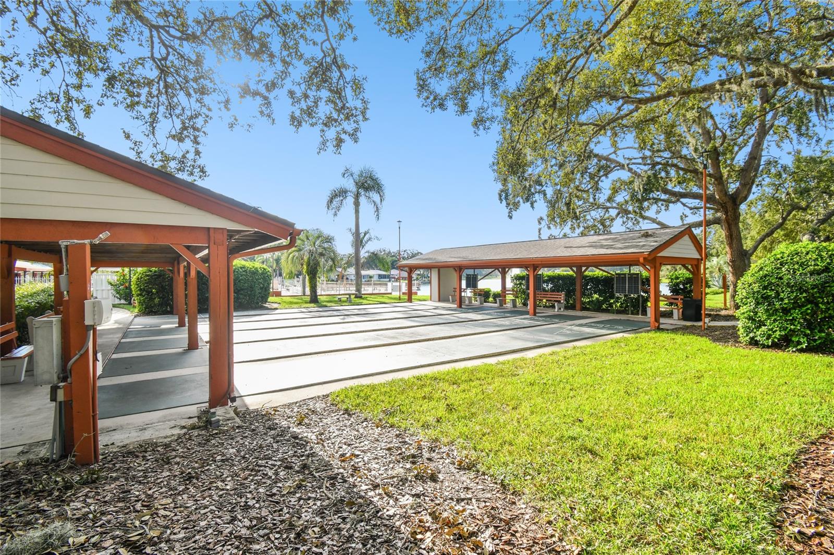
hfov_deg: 100.4
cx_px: 417
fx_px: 347
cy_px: 278
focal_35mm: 15
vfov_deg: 77.3
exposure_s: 1/500
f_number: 7.1
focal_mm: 10
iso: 100
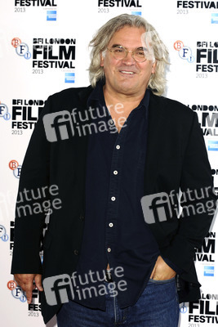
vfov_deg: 17.1
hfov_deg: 11.4
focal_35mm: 120
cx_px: 109
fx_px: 1089
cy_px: 164
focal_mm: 80
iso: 320
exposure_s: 1/200
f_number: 5
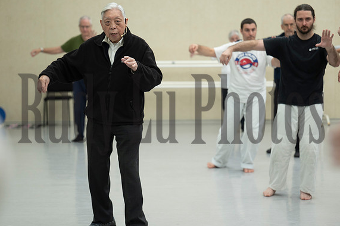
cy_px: 118
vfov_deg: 13.3
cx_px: 155
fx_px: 972
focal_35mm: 103
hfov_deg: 19.8
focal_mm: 88
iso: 1250
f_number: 2.8
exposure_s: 1/250
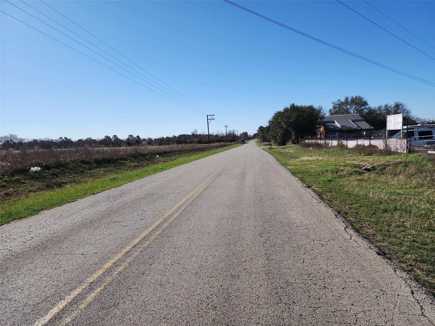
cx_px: 218
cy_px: 163
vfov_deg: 58.9
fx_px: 289
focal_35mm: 23
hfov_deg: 73.9
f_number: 1.8
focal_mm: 6.4
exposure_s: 1/1632
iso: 12
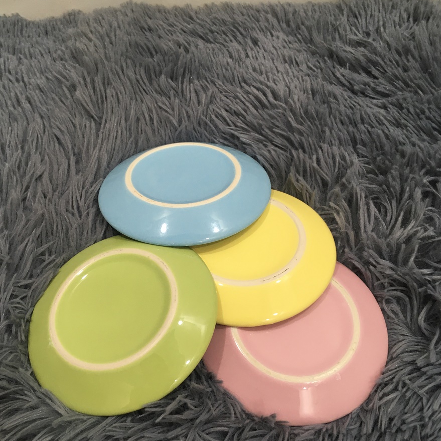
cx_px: 218
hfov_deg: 47.2
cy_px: 250
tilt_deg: -53.0
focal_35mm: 35
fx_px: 504
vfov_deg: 47.1
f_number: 2.2
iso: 80
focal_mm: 4.15
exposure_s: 1/33
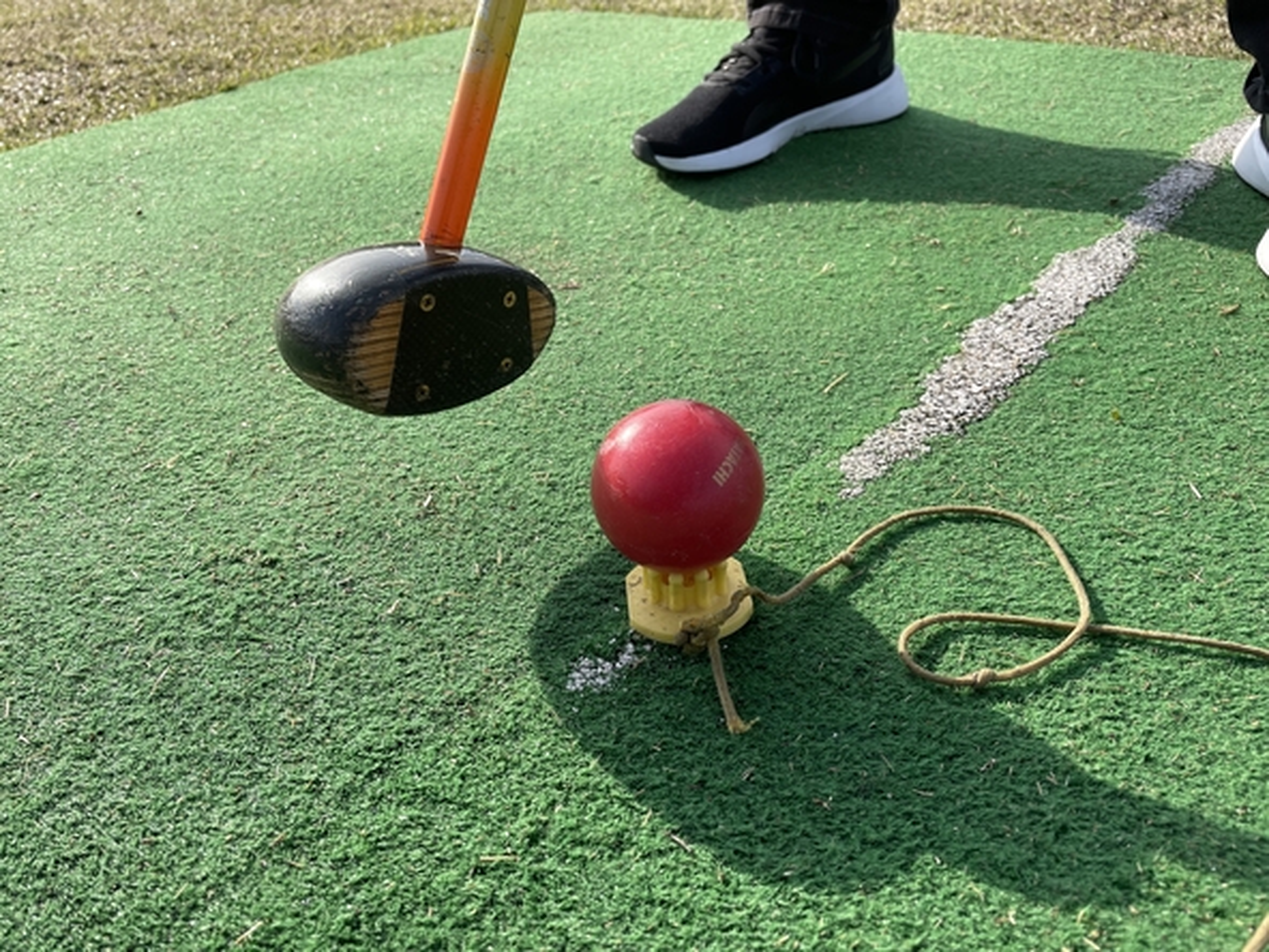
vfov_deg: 53.1
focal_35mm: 26
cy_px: 476
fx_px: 953
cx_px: 634
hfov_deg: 67.3
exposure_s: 1/1642
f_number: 1.6
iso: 32
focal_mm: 4.2
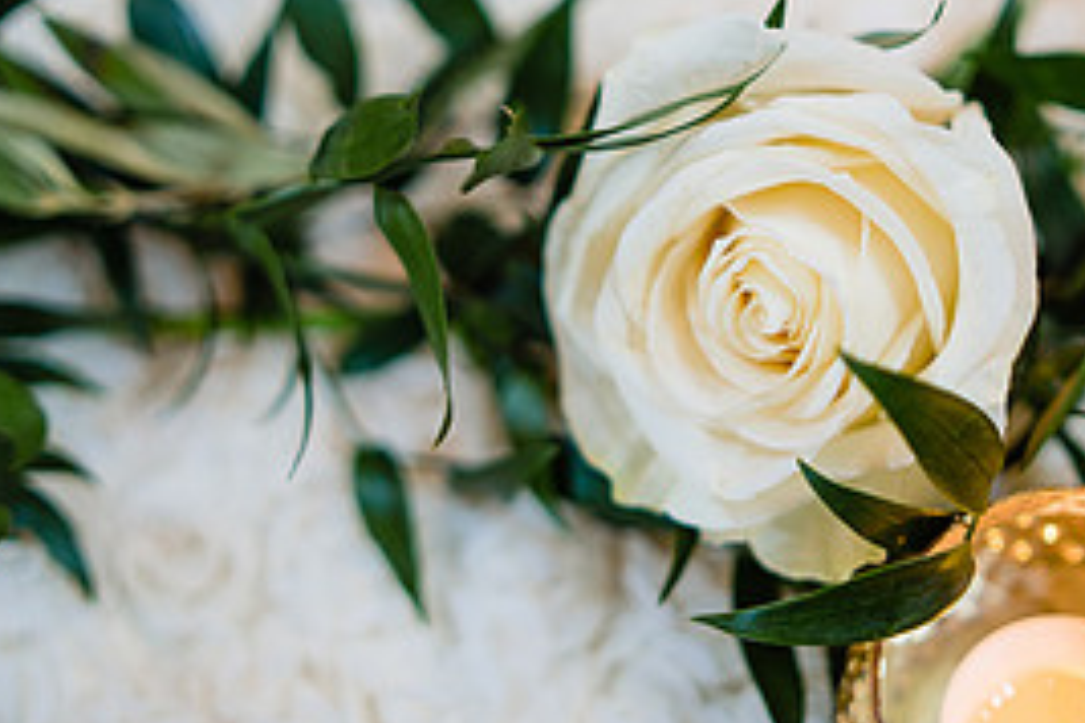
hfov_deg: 26.6
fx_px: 2290
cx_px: 601
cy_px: 165
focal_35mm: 76
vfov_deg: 17.8
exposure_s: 1/160
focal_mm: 35
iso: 250
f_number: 1.4
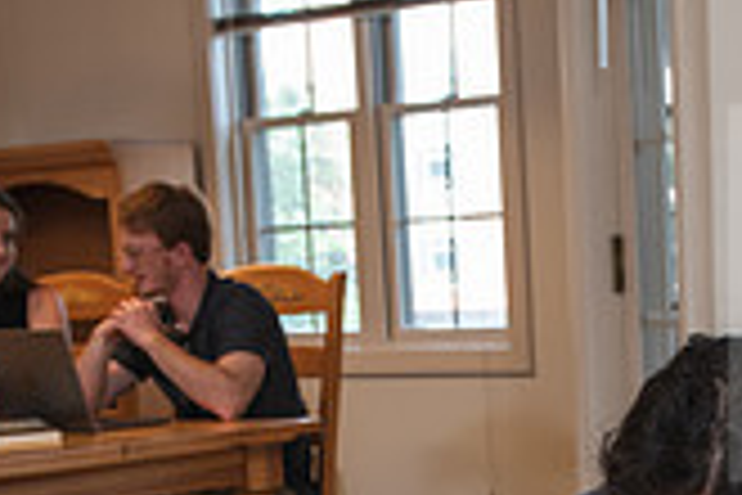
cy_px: 650
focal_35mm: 102
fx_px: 2102
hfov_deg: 19.8
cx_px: 594
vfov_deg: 13.0
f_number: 4.5
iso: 1000
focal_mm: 29
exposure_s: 1/80
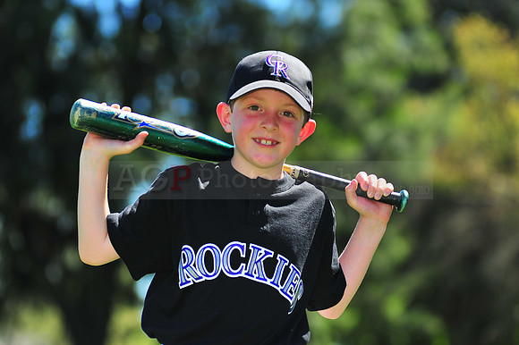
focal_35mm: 180
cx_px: 260
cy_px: 172
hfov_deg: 11.4
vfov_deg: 7.6
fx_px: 2593
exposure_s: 1/800
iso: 200
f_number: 5
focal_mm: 180
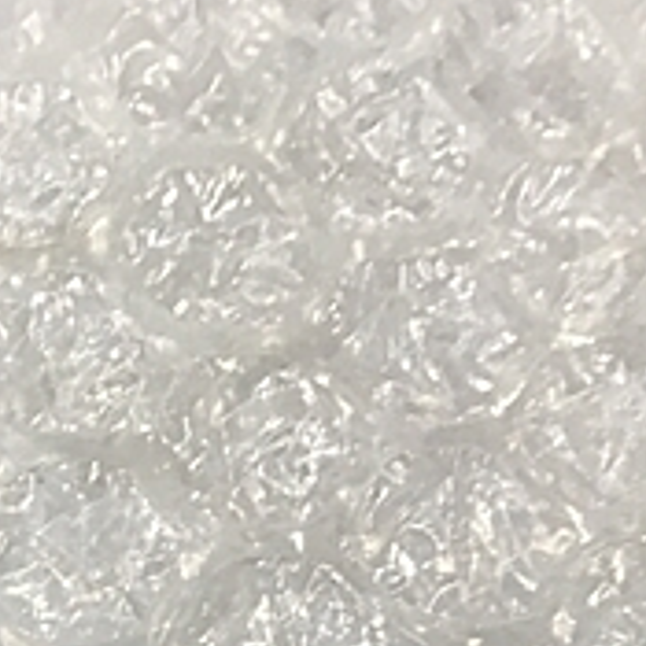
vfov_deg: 17.5
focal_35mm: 94
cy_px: 797
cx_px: -365
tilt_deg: -70.7
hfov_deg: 16.6
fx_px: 1985
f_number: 2.2
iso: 64
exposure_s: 1/30
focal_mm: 4.15
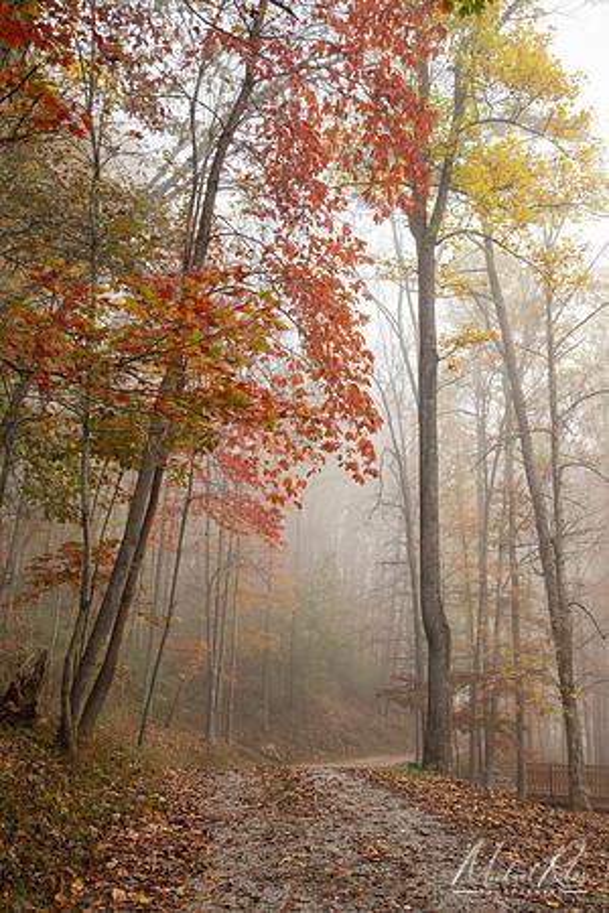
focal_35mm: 40
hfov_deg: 33.4
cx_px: 304
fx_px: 1015
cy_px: 456
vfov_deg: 48.5
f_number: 11
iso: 64
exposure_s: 1
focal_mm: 40
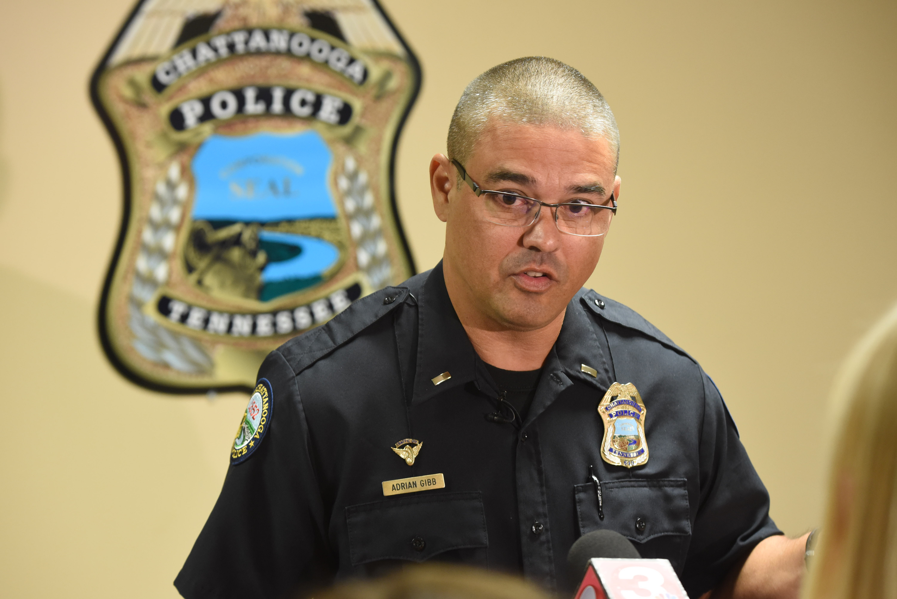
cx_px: 448
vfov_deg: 14.4
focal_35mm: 95
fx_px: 2368
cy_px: 300
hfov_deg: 21.5
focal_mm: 95
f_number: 5.6
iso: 3200
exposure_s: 1/100
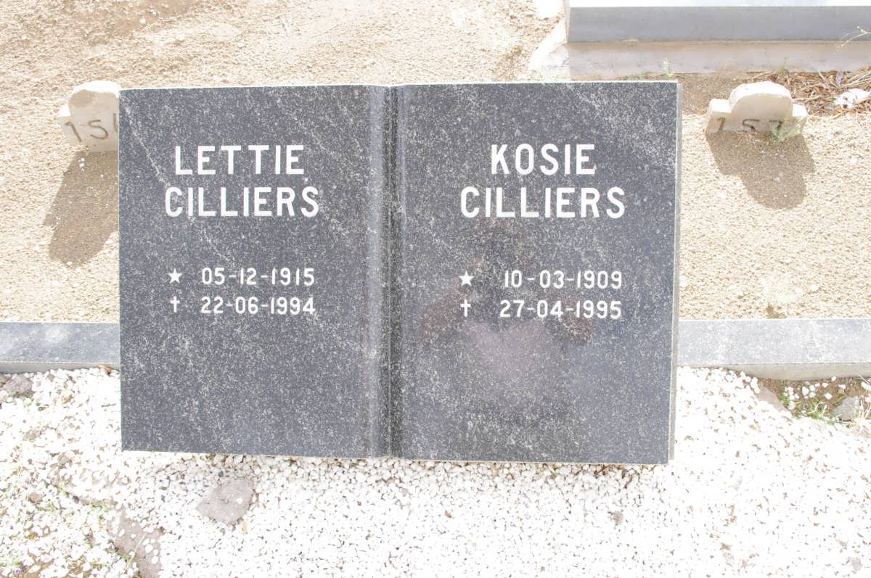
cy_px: 289
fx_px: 749
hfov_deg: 60.3
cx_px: 436
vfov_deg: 42.2
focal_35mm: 31
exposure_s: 1/125
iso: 800
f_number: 11
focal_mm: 21.25
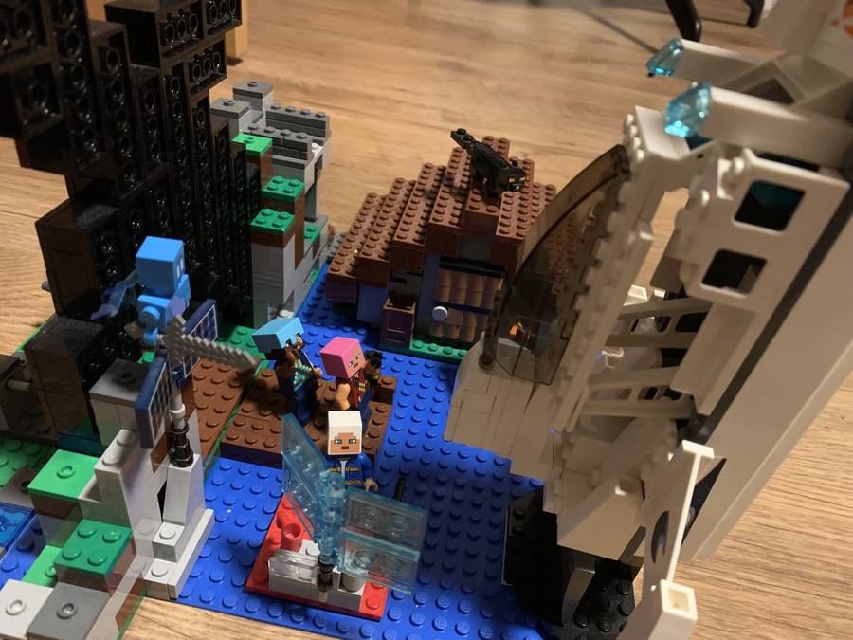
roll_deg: -8.6
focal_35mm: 26
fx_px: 641
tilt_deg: -35.3
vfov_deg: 53.1
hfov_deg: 67.3
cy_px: 320
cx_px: 426
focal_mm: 4.25
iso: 800
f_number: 1.8
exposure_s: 1/25
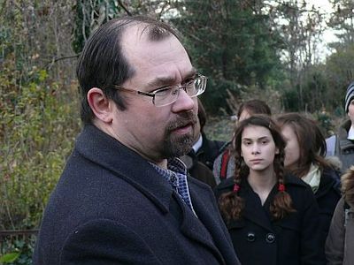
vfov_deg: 11.2
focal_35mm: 132
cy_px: 132
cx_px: 177
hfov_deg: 14.9
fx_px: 1350
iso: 100
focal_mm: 15.6
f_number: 3.2
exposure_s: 1/80
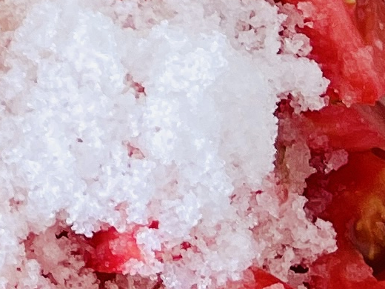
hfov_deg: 9.2
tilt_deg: -80.7
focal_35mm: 194
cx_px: -502
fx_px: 2158
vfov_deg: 7.2
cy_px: -410
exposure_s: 1/121
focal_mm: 5.1
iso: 100
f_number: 1.6
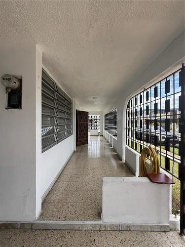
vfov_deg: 102.1
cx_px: 92
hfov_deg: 85.7
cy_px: 124
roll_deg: +0.6
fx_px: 100
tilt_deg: +1.2
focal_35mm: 14
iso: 64
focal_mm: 2.22
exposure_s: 1/914
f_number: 2.2
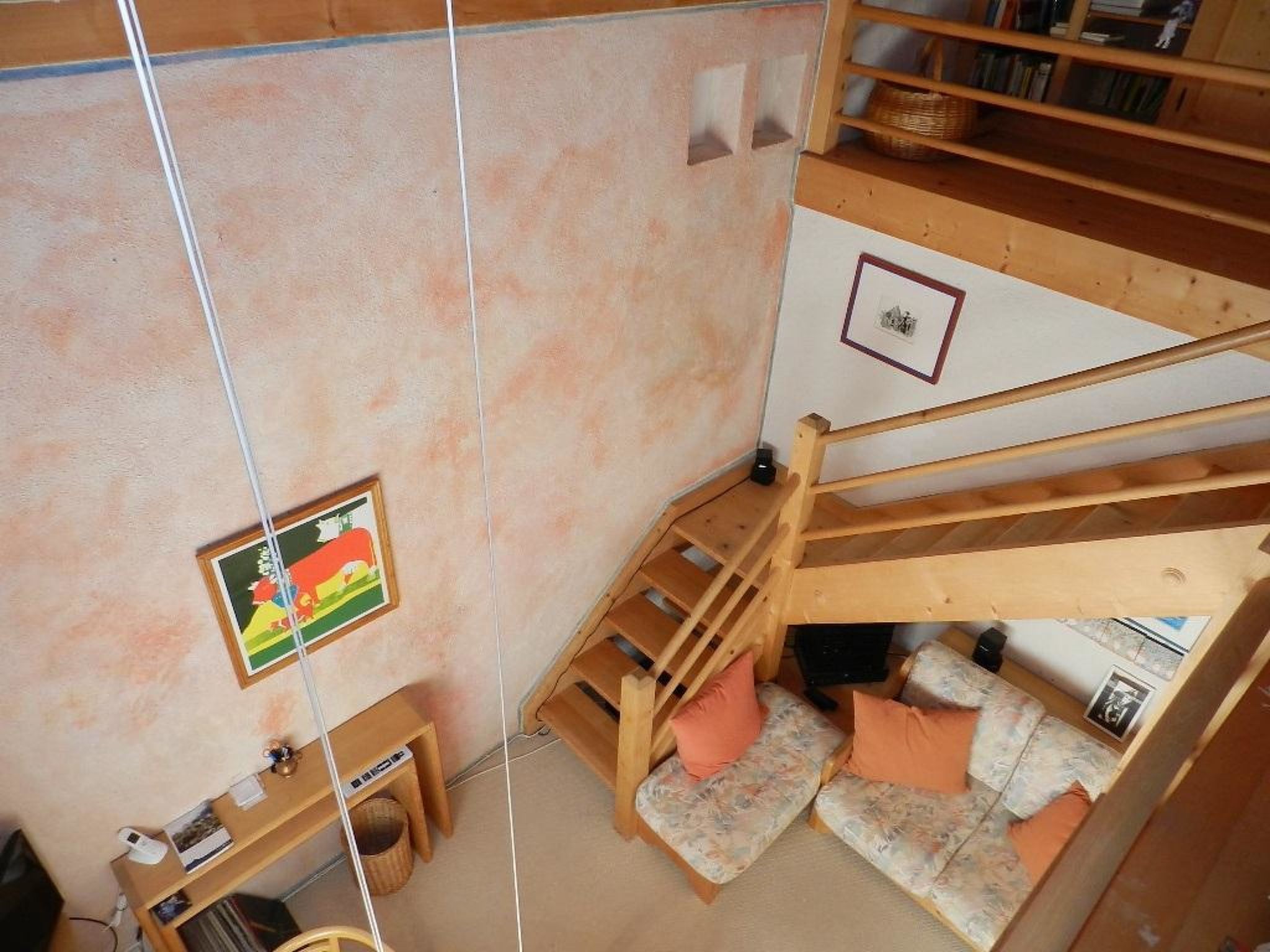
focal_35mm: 23
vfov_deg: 58.9
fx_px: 844
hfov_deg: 73.9
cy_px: 476
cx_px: 635
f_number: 3.4
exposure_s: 1/40
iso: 160
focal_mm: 4
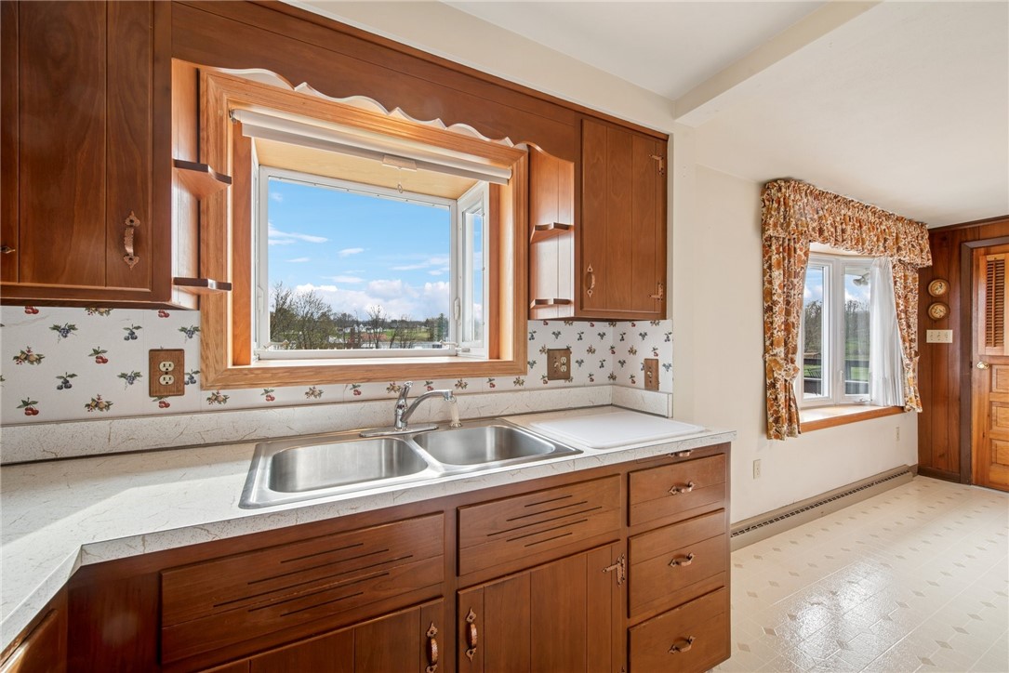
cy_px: 336
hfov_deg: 104.2
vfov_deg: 81.2
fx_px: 392
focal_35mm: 14
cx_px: 504
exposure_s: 1/30
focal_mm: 14
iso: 50
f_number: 11
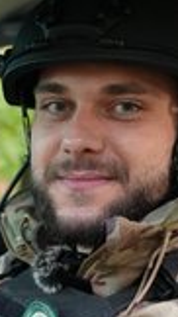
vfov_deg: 21.0
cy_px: 228
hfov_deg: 11.7
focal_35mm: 101
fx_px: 848
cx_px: -45
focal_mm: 39
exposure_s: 1/160
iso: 8000
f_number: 4
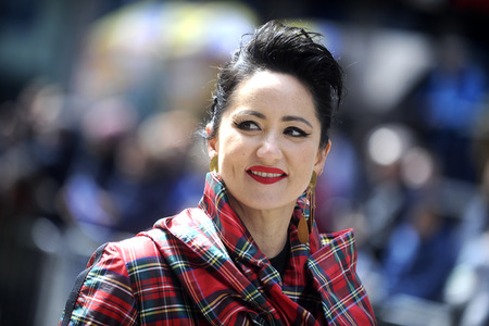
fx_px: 2716
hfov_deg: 10.3
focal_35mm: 200
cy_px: 163
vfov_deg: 6.9
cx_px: 244
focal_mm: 200
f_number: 9
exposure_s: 1/1250
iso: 400
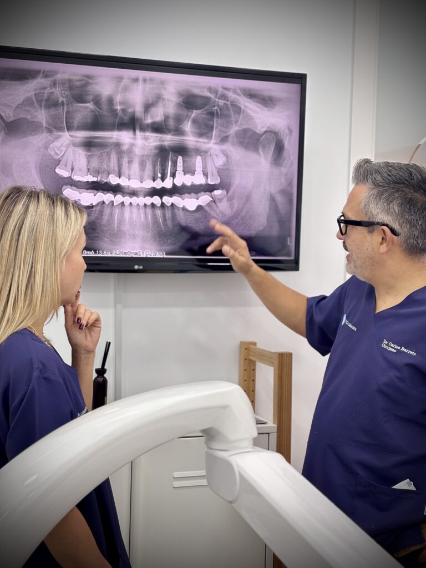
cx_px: 213
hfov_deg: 28.0
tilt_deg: -3.3
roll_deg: -1.7
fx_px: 853
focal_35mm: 52
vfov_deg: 36.8
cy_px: 284
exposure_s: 1/50
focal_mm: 5.96
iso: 40
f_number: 1.6
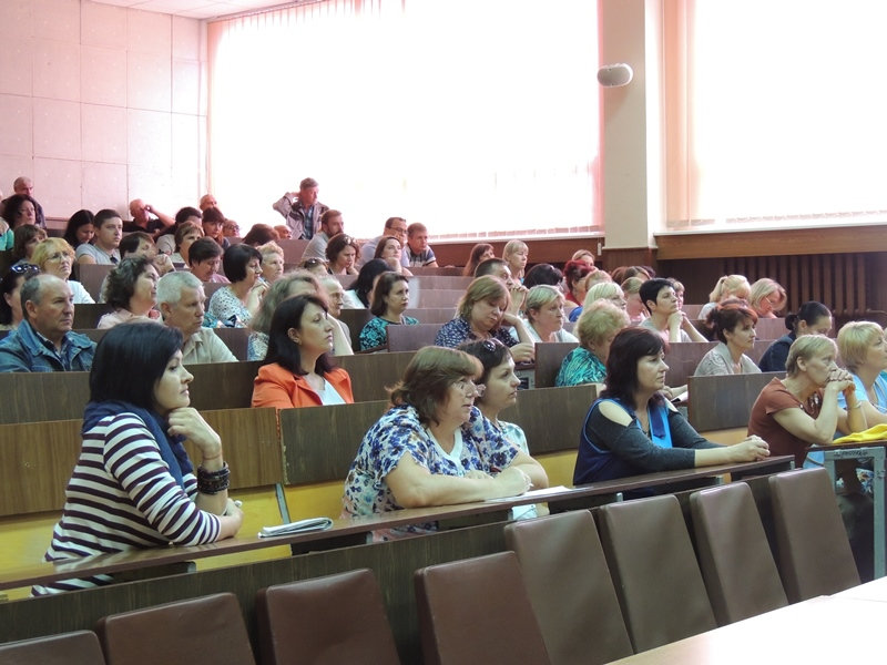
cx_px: 444
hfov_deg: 32.2
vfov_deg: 24.4
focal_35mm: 60
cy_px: 332
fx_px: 1537
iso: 500
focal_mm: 10.7
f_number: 3.7
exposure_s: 1/15
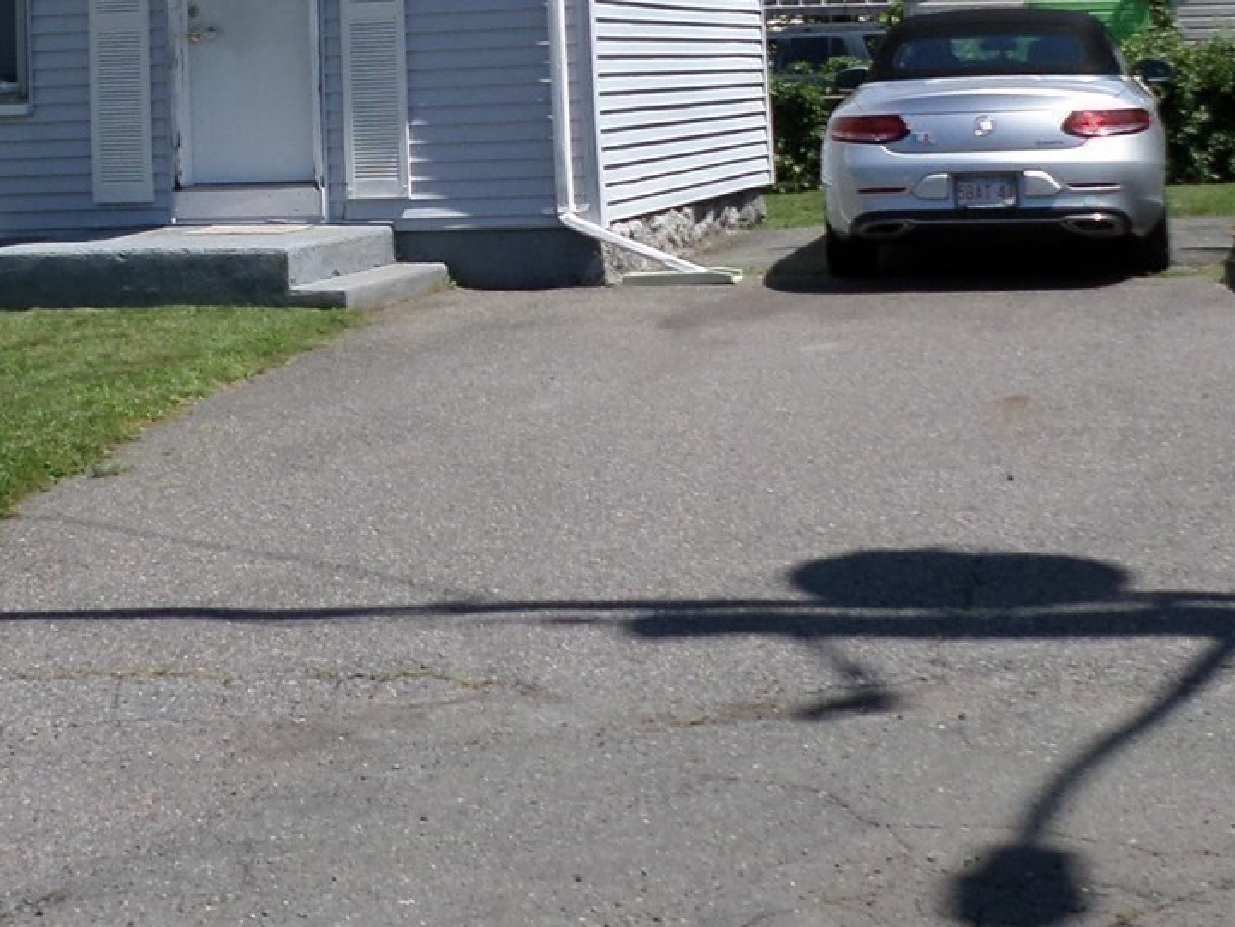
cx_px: 558
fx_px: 2533
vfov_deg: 19.9
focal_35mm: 71
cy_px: -55
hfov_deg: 27.4
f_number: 2.5
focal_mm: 4.5
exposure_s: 1/1500
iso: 80
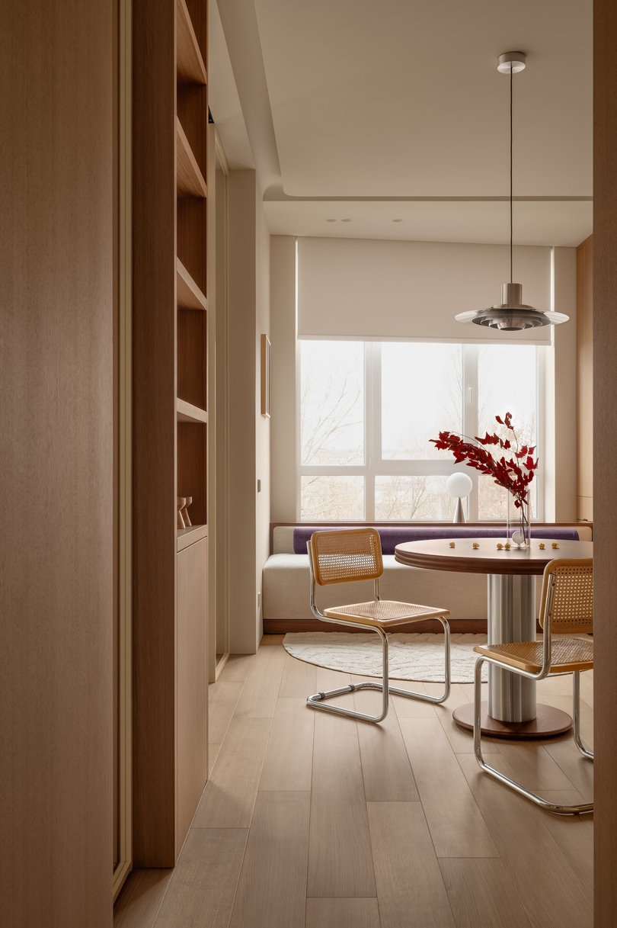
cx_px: 308
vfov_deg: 57.2
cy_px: 464
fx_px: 849
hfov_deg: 39.9
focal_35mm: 33
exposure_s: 1/5
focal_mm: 33
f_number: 13
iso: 250
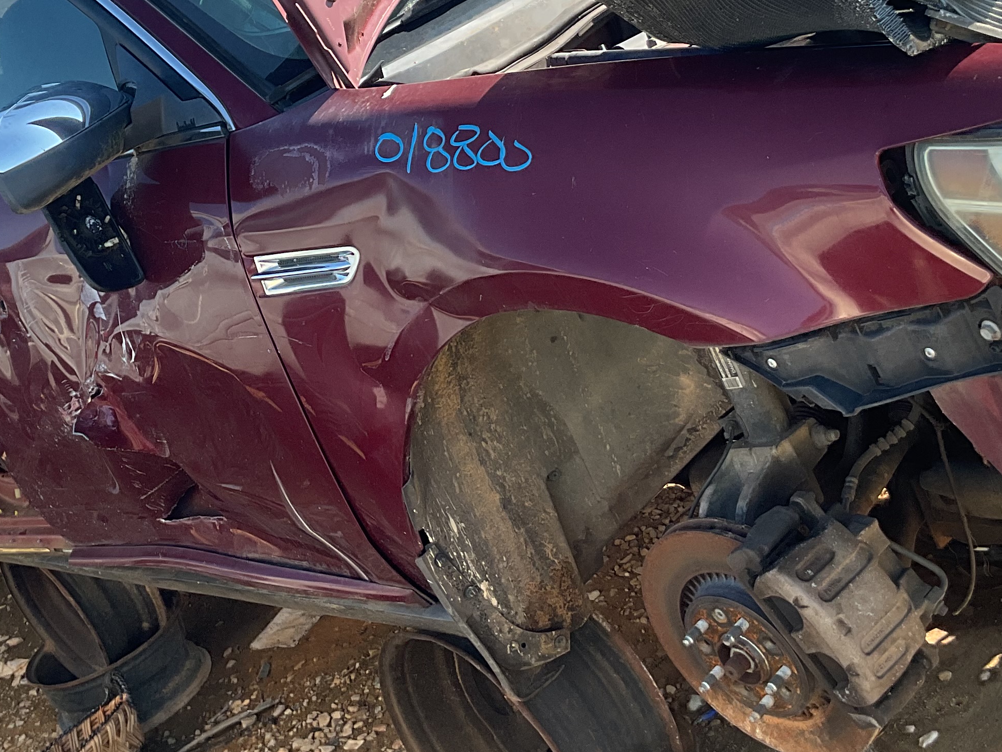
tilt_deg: -15.6
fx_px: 1737
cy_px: 185
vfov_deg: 24.1
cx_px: 389
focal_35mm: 60
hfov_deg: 32.1
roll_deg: +25.8
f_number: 1.8
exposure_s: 1/613
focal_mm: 3
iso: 16
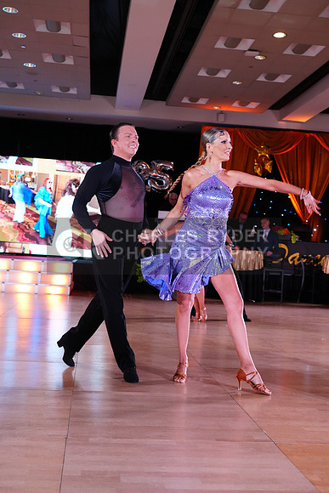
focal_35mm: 44
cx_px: 164
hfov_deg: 30.5
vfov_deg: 44.5
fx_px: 603
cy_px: 246
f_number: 5
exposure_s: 1/250
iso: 3200
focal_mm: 44
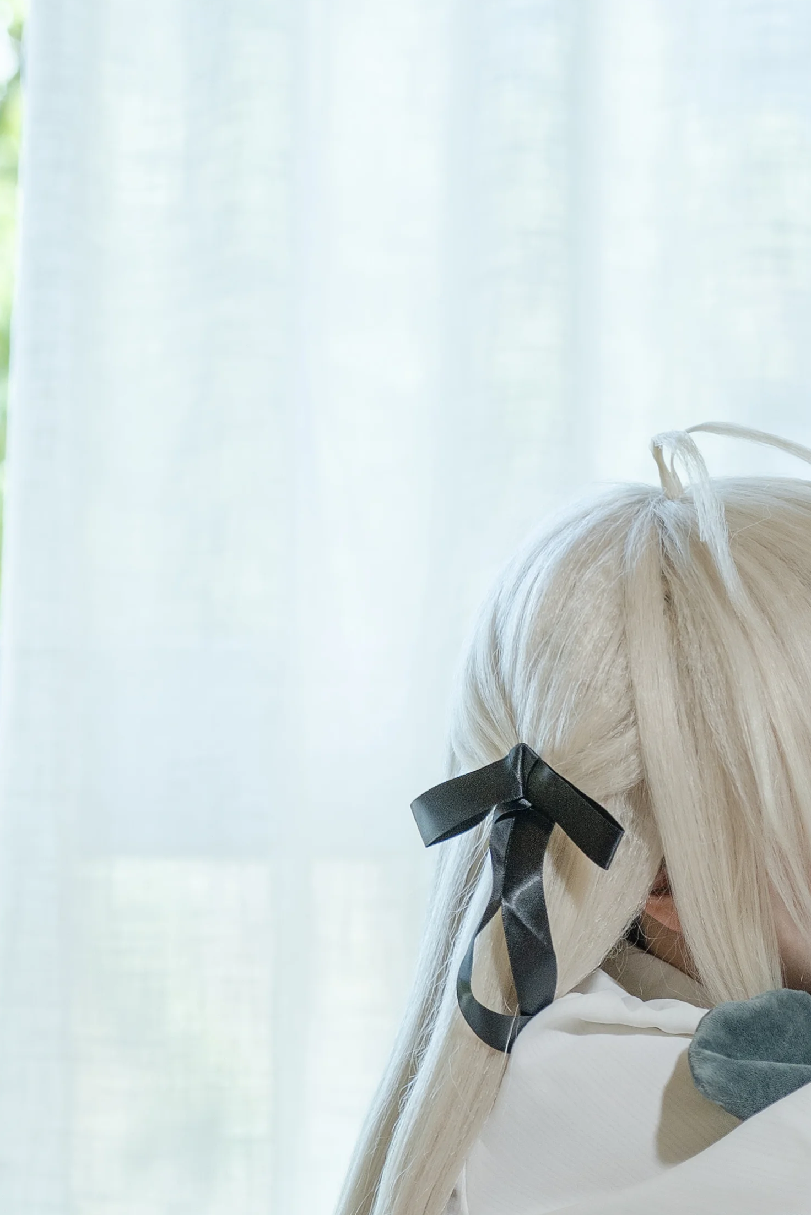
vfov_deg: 14.6
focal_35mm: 137
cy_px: 1339
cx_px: 489
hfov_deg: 10.0
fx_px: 4628
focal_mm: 50
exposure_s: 1/250
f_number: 2.8
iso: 160
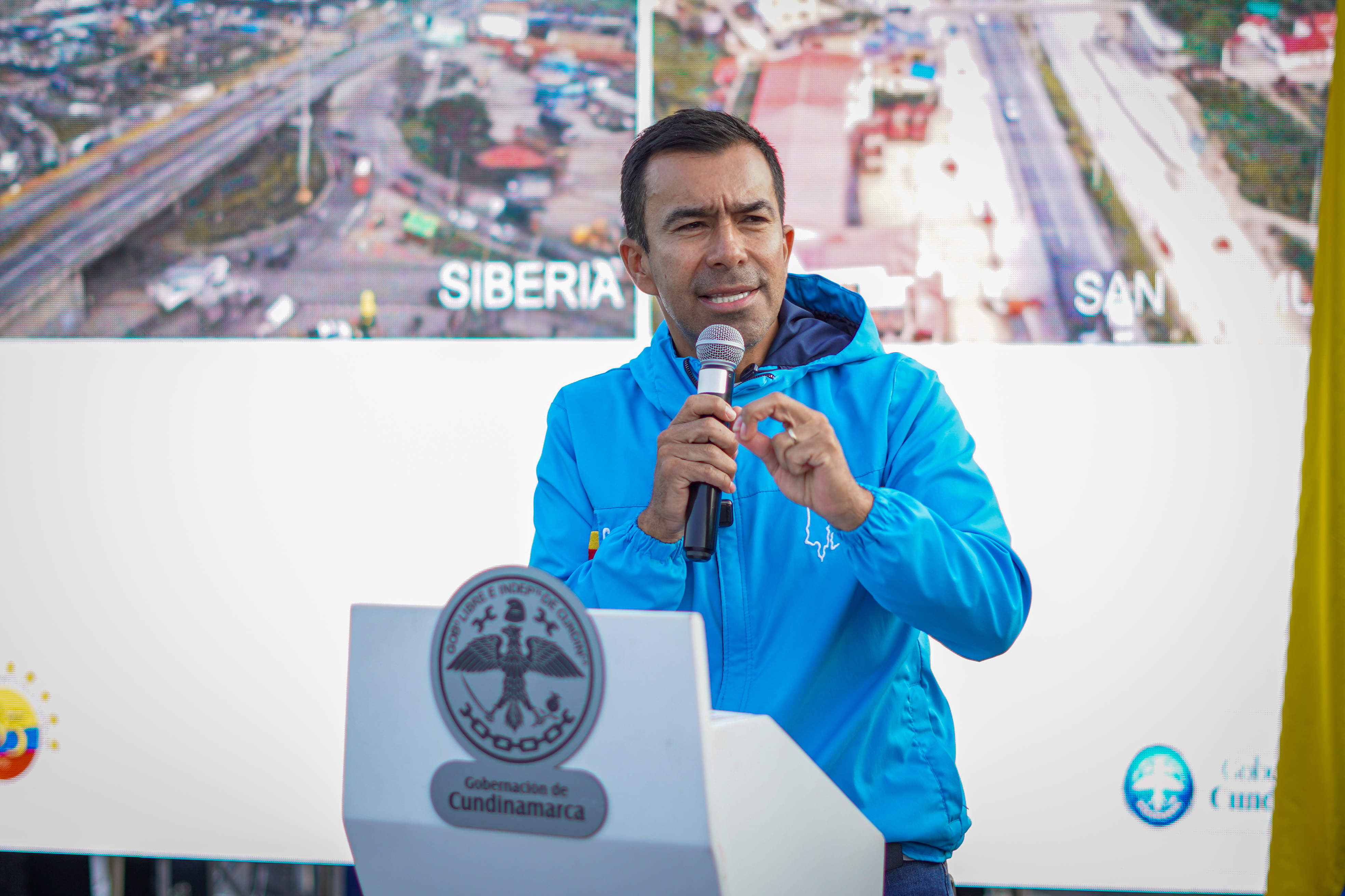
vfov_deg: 18.2
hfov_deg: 27.0
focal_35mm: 75
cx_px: 672
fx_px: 2802
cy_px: 448
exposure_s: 1/400
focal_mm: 50
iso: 100
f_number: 1.8
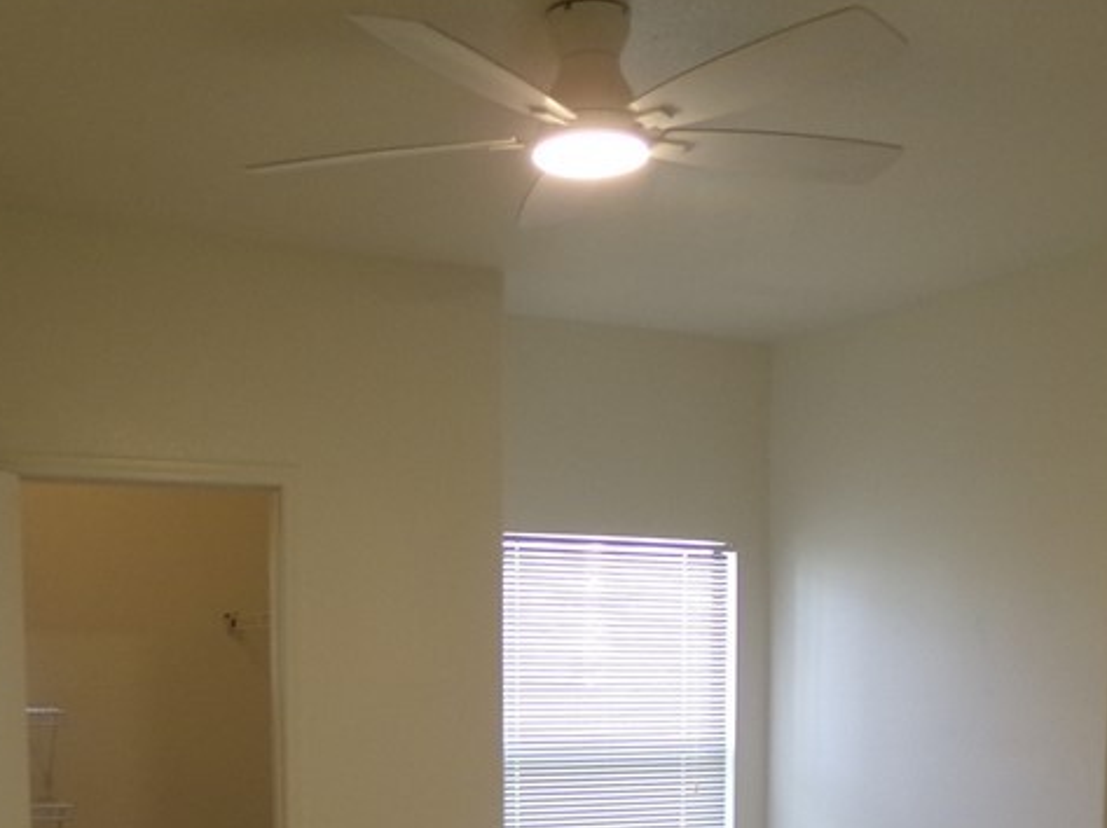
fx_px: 1662
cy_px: 870
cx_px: 564
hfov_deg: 36.8
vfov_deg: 26.2
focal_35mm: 52
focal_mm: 4.3
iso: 200
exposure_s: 1/26
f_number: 3.7
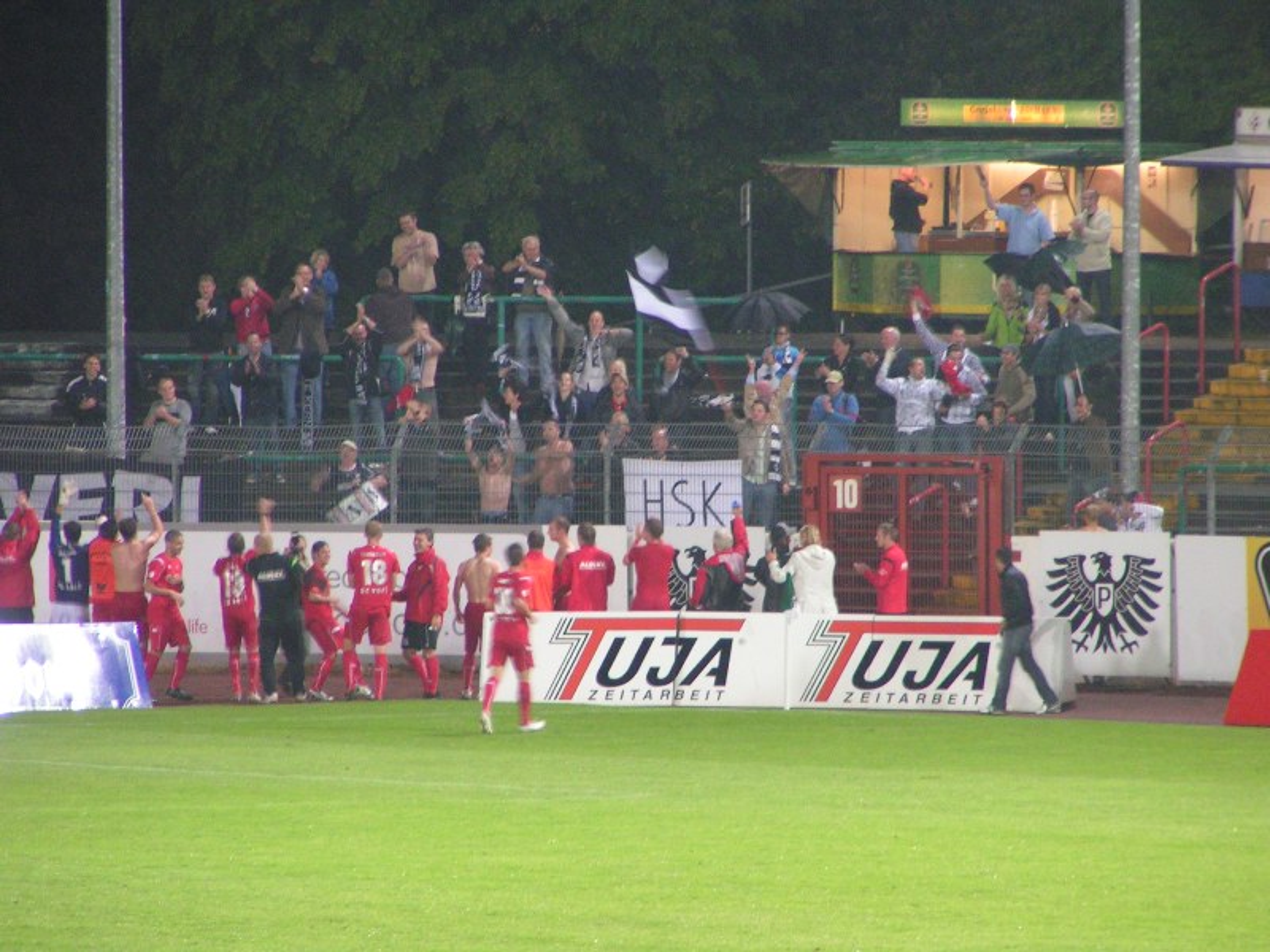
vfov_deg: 3.9
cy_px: 476
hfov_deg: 5.2
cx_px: 635
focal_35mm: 380
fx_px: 13942
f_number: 3.5
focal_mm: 58
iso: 200
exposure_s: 1/25
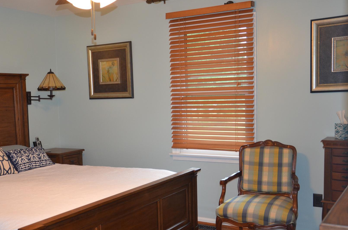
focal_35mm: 46
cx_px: 135
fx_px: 444
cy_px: 132
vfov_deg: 29.1
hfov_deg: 42.6
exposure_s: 1/60
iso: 800
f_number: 3.8
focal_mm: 24
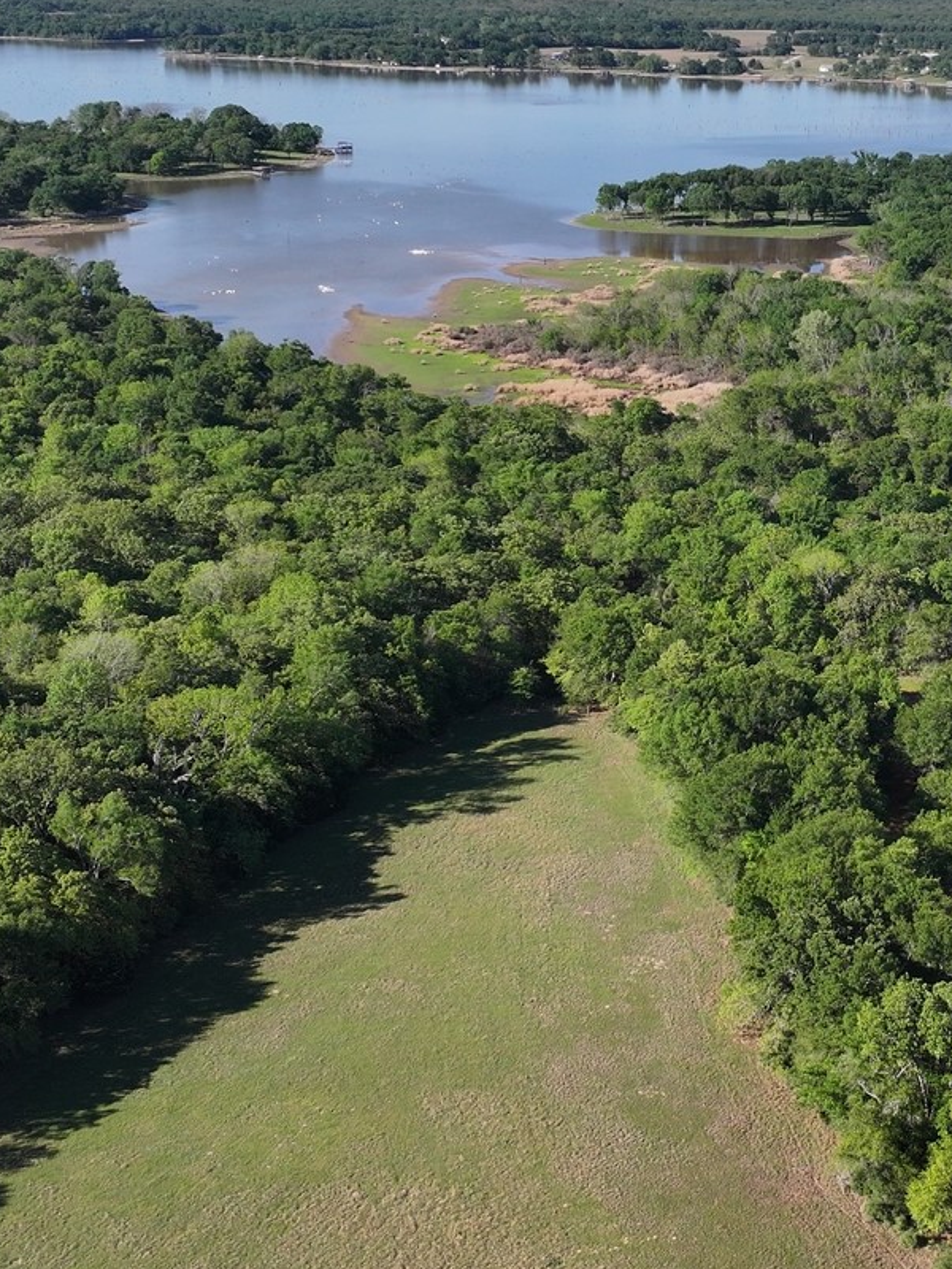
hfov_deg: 24.0
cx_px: 785
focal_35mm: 60
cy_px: 557
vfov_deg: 32.1
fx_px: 2200
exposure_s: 1/1600
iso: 130
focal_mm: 12.29
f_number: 2.8
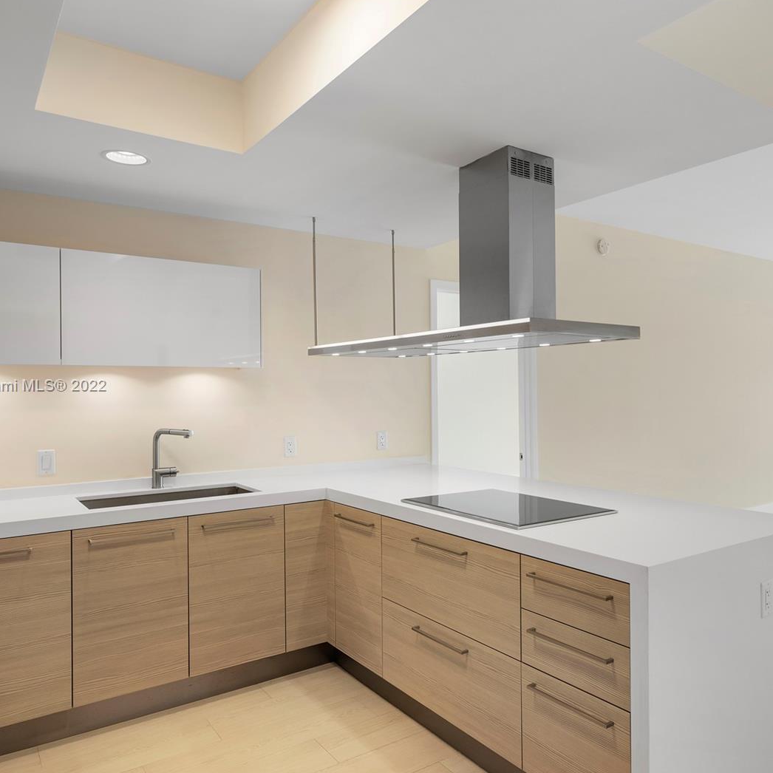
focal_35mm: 26
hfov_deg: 60.5
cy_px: 386
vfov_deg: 60.9
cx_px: 460
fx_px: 657
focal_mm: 20
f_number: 8
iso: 320
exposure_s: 1/40
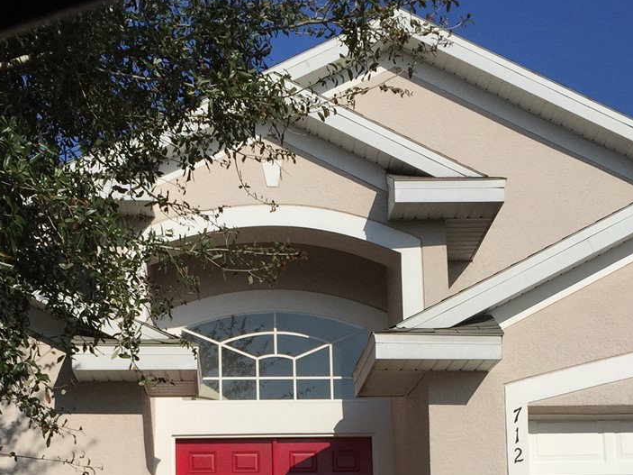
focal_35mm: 66
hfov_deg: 29.4
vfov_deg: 21.3
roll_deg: +1.0
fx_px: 1207
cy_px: 494
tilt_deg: +6.5
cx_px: 324
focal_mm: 4.15
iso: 32
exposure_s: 1/5650
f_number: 2.2
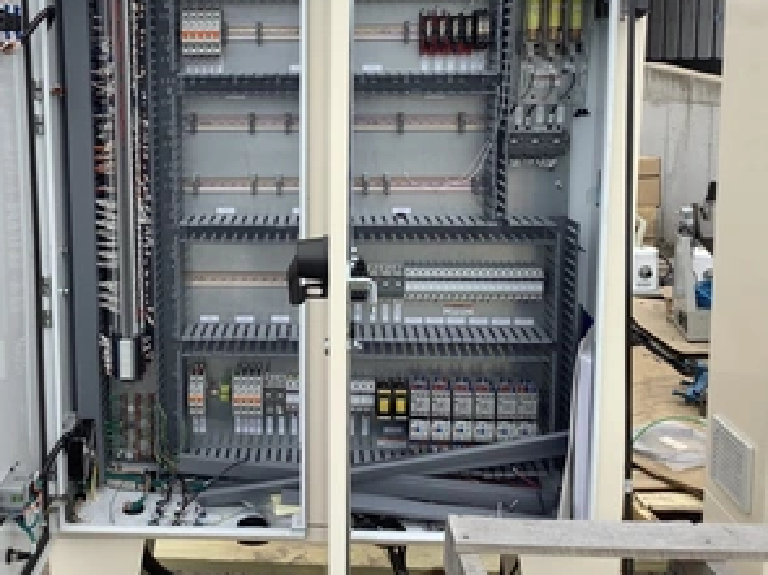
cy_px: 187
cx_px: 260
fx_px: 931
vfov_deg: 34.0
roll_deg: +0.2
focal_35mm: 42
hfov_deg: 44.2
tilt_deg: -6.9
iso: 25
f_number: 2.4
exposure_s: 1/586
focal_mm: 3.3
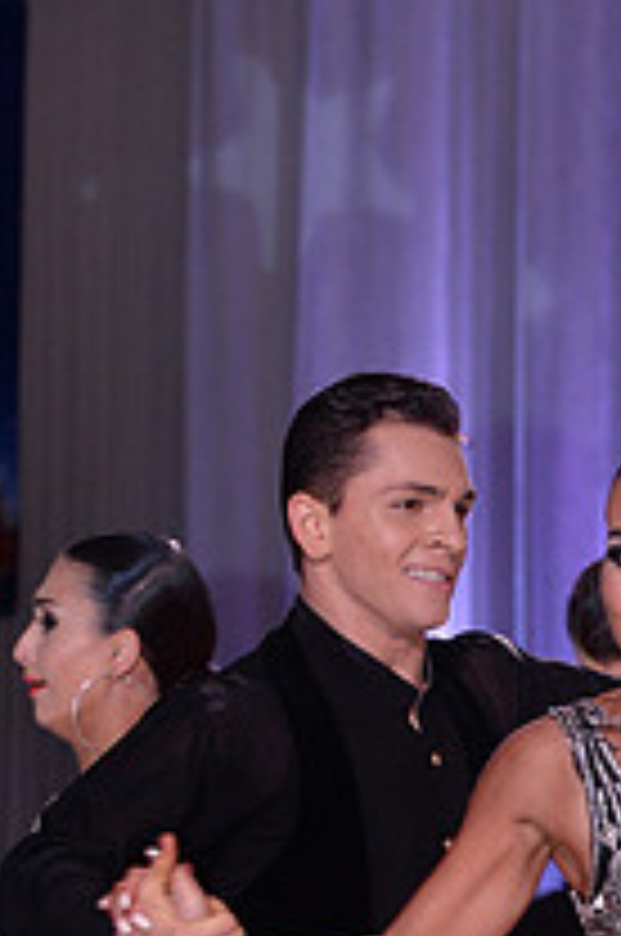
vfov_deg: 8.0
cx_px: 578
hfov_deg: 5.3
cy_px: 1210
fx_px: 6646
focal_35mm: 256
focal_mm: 92
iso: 2000
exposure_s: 1/250
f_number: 5.6
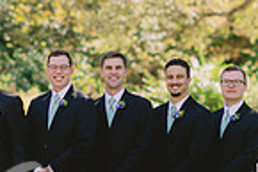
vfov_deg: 3.8
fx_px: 2583
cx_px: -60
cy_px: 71
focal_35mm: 360
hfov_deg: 5.7
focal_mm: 85
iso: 64
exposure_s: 1/1000
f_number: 2.2
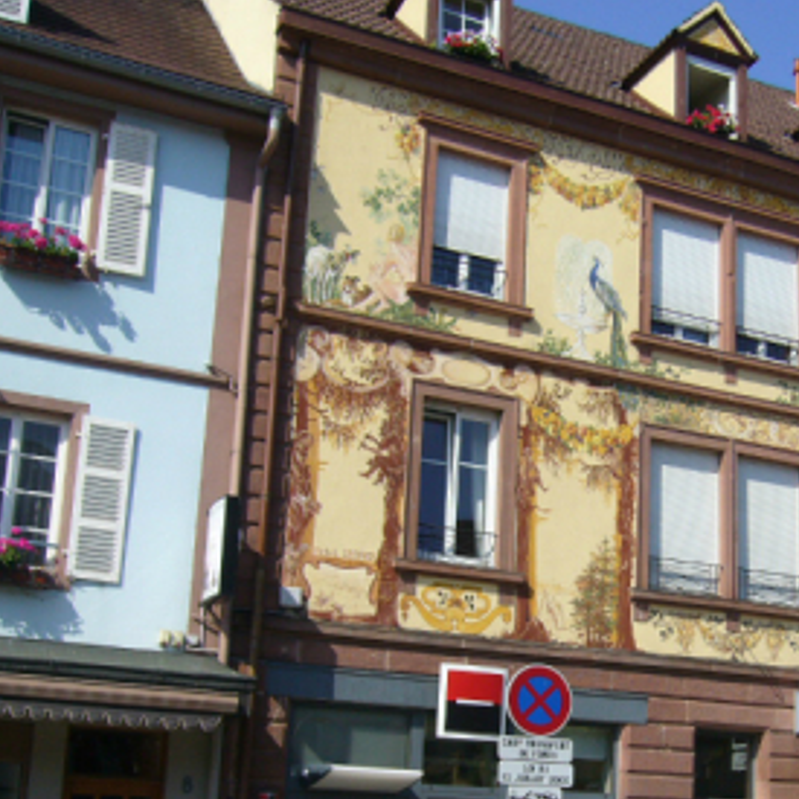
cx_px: 596
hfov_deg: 31.1
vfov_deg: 31.5
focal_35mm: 54
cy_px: 508
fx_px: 1410
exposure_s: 1/400
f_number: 5.6
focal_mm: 5.8
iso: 80
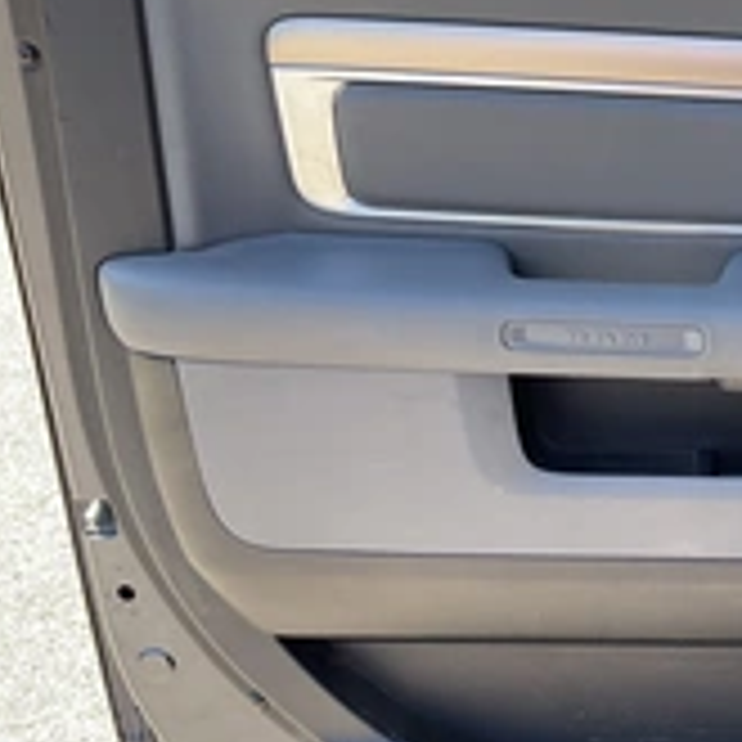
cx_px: 764
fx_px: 1504
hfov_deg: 26.1
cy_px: 459
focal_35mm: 62
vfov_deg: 27.6
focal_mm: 3
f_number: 1.8
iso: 25
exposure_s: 1/182
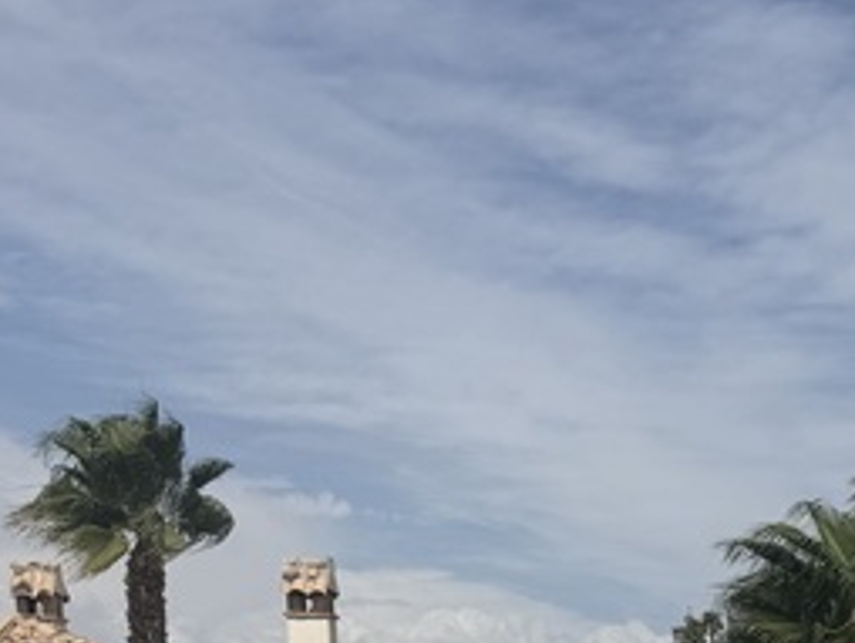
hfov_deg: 20.3
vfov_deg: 15.5
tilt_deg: -7.0
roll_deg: +0.2
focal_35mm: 85
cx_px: 1215
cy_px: 1065
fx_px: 2101
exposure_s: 1/10309
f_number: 1.78
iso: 80
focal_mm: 6.76
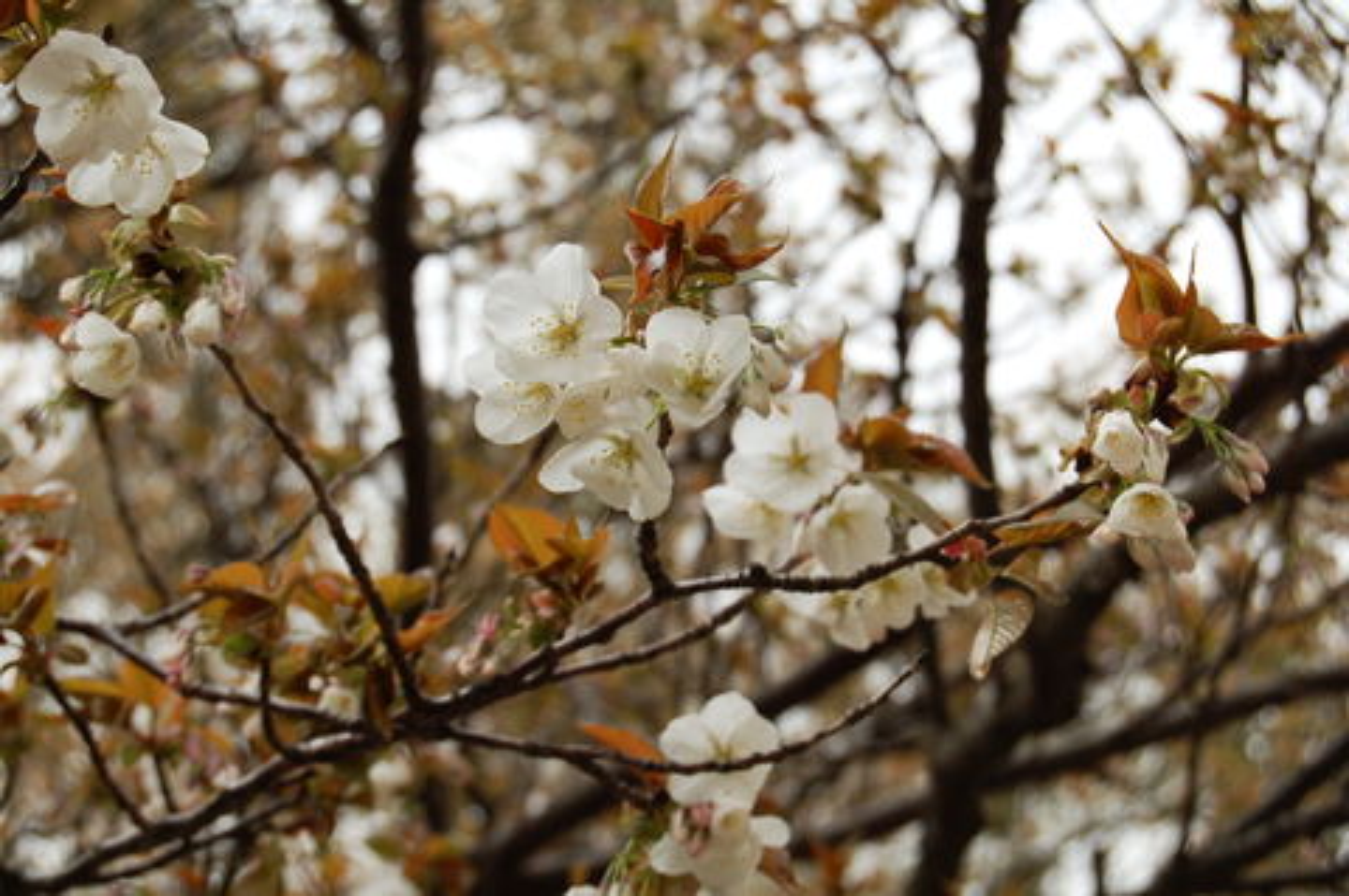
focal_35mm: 82
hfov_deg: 24.6
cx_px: 674
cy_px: 448
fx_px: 3088
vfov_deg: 16.5
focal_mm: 55
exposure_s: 1/250
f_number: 9
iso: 200
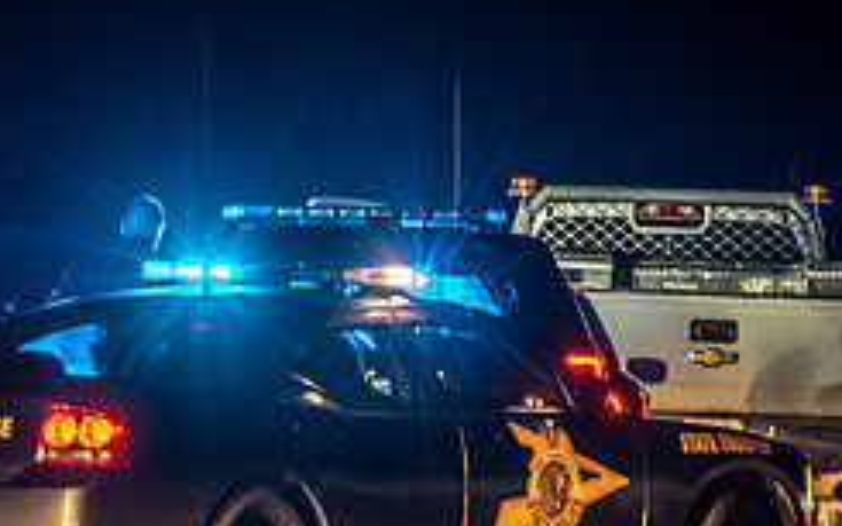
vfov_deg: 1.8
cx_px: 239
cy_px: 351
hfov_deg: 2.8
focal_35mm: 743
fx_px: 17046
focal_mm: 190
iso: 2000
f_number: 5.6
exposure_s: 1/30
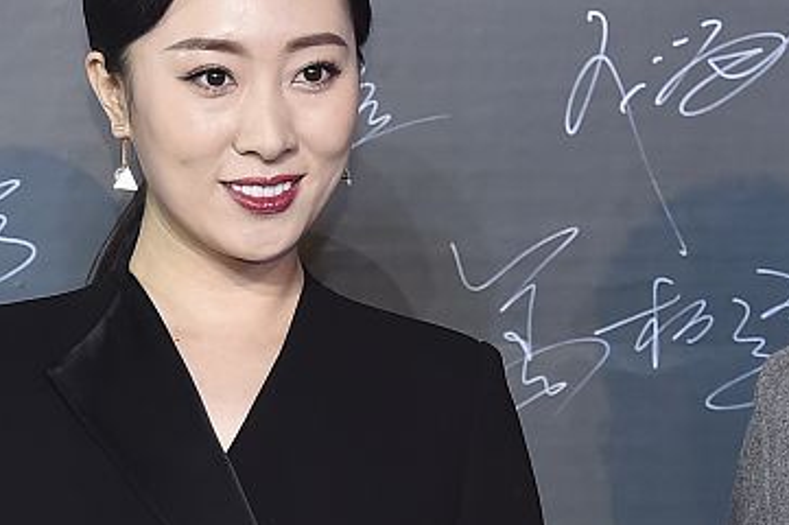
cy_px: 515
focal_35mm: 415
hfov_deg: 5.0
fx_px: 9087
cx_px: 540
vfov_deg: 3.3
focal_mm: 125
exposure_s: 1/200
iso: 1000
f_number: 5.6
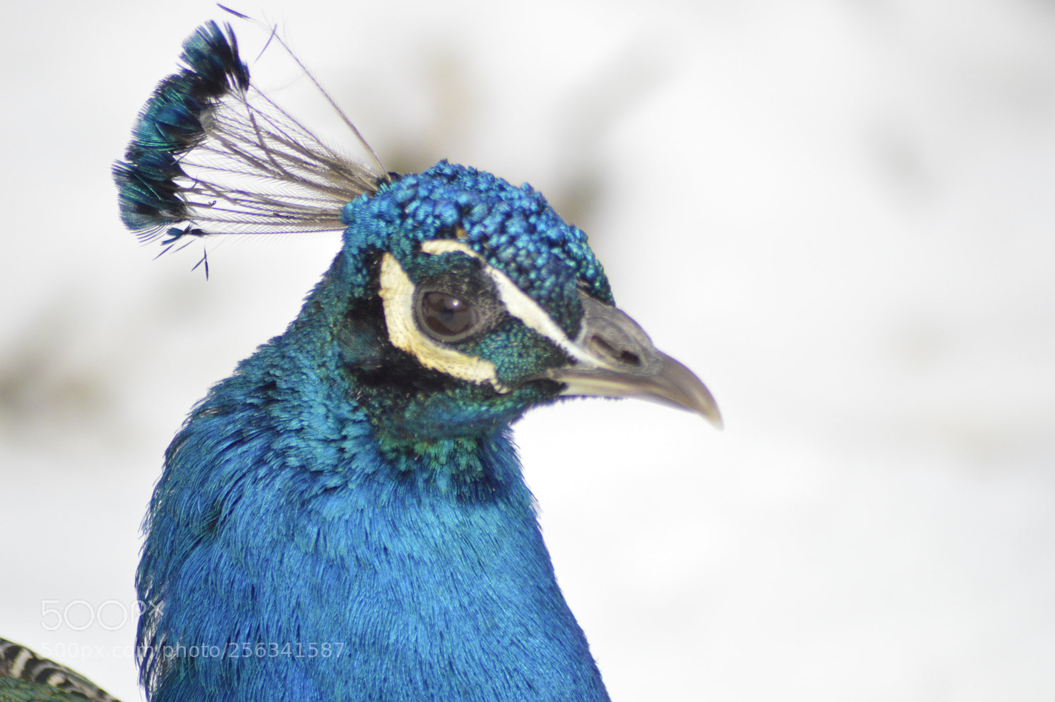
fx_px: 13176
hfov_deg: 4.6
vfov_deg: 3.0
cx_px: 528
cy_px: 351
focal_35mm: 450
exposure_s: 1/4000
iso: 1600
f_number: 5.6
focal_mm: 300
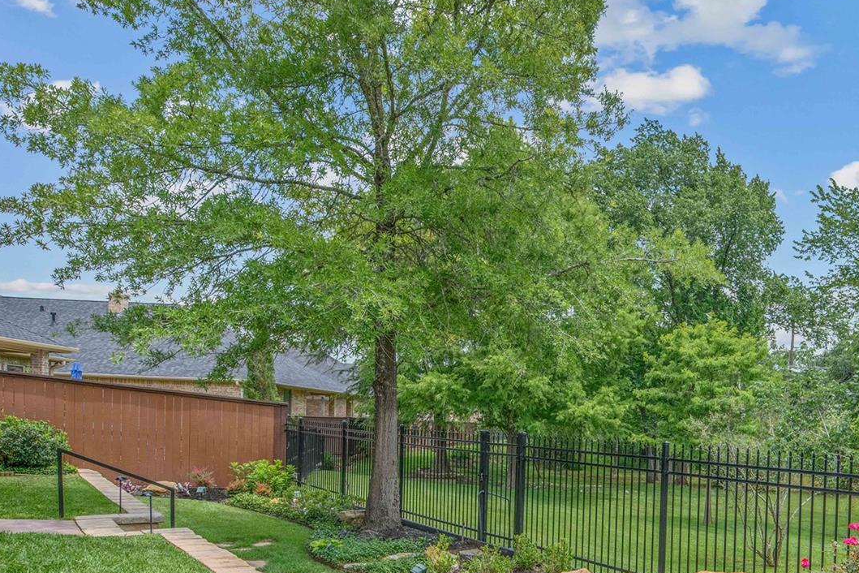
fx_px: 692
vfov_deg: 42.8
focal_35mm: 29
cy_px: 464
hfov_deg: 60.9
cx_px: 620
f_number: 7.1
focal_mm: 15
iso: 100
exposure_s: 1/125
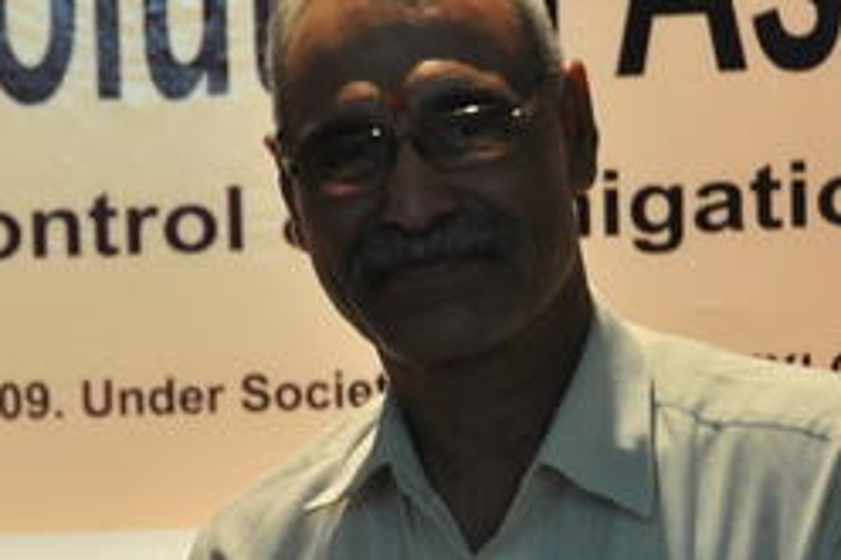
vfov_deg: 6.3
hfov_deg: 9.4
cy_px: 596
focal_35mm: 218
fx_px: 5089
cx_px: 166
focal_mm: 60
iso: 800
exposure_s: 1/50
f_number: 5
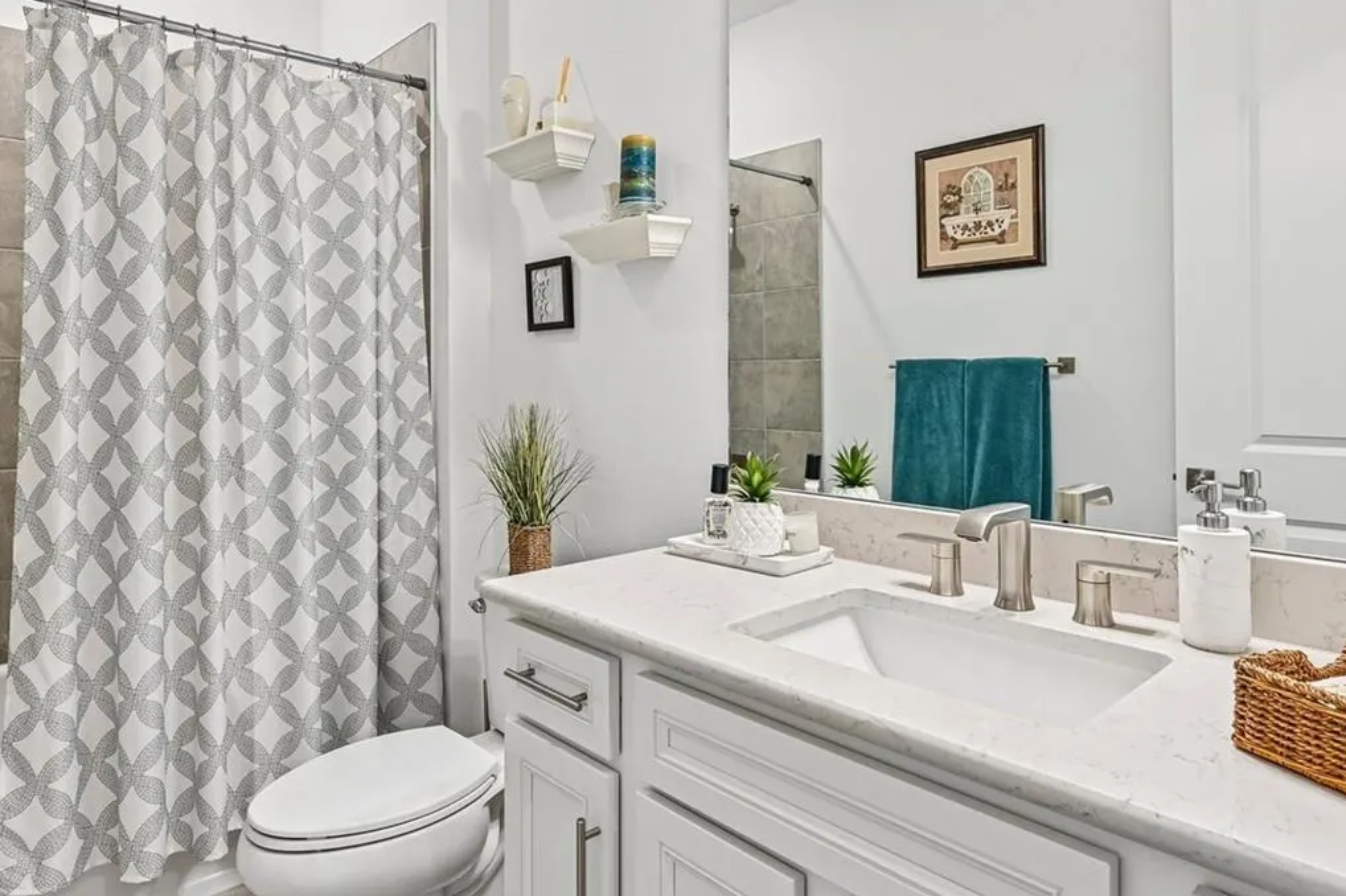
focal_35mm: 22
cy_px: 374
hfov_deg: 78.6
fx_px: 822
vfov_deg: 56.9
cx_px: 645
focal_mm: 14
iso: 400
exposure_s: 1/50
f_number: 8
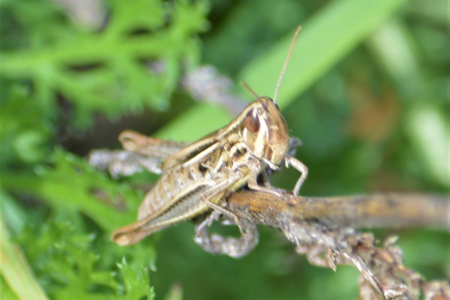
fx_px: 5625
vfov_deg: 3.1
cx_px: 225
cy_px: 150
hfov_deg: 4.6
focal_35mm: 450
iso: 160
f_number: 8
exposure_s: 1/125
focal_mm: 300
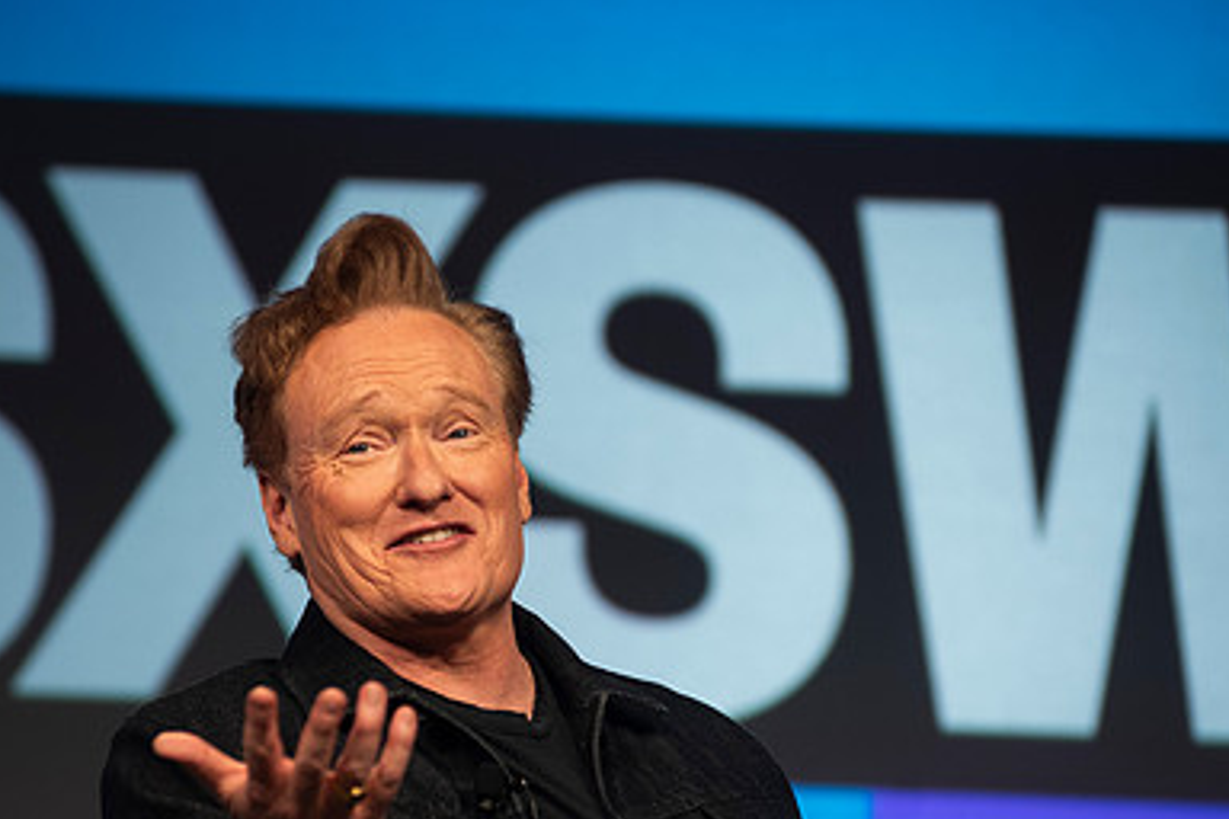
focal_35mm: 257
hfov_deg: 8.0
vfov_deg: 5.3
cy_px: 593
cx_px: 506
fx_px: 8773
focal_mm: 170
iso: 1250
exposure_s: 1/320
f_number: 4
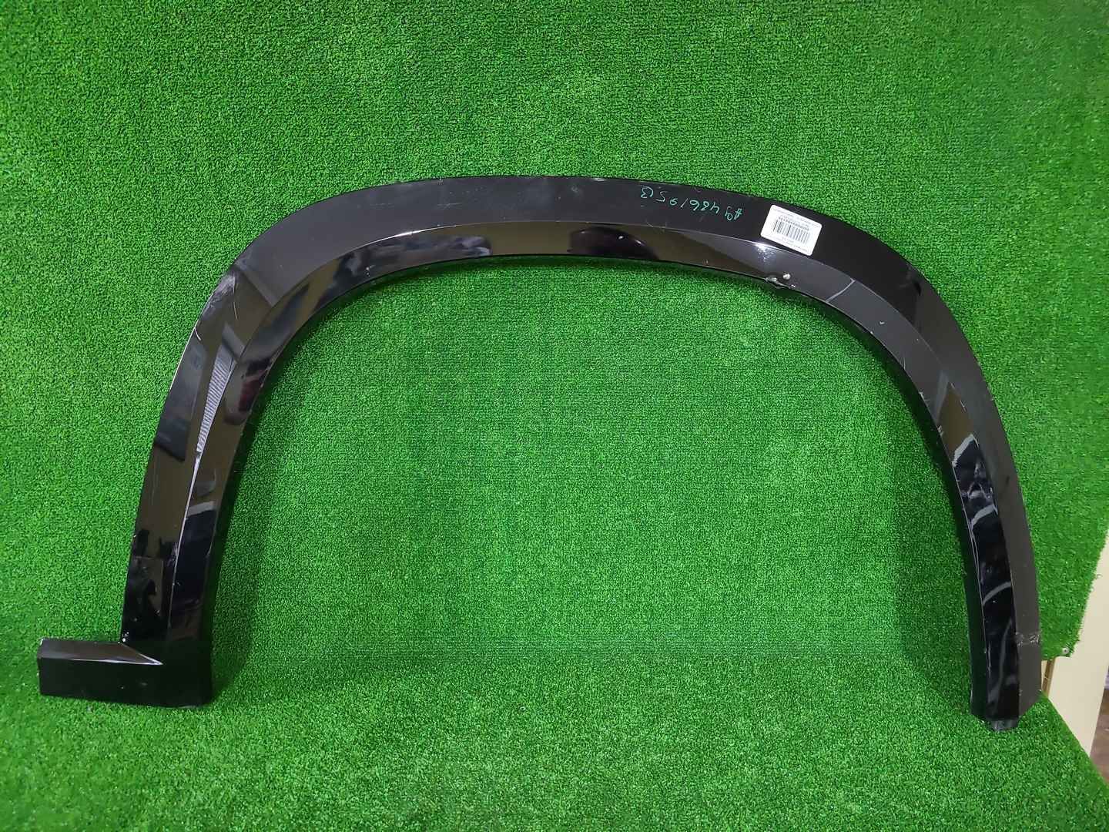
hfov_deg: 67.3
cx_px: 554
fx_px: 833
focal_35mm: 26
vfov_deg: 53.1
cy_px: 416
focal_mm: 5.4
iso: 345
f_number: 1.8
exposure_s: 1/24
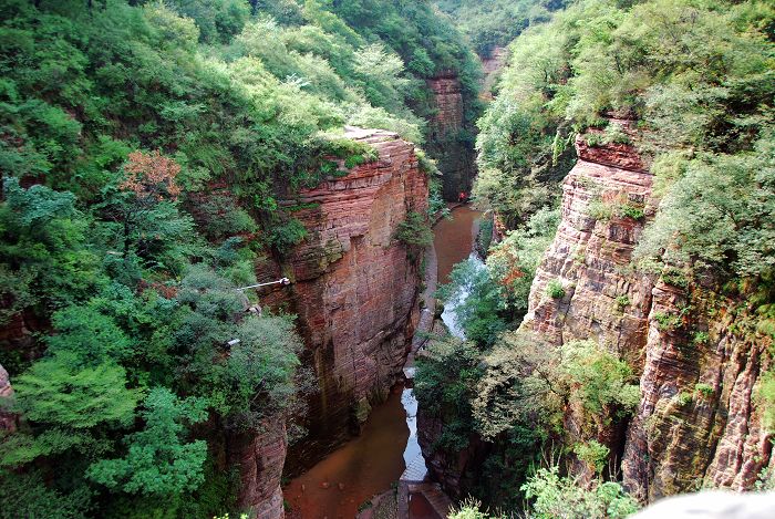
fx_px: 711
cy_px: 260
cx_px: 388
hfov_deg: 57.2
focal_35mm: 33
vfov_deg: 40.1
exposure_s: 1/60
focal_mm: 22
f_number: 4.5
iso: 100
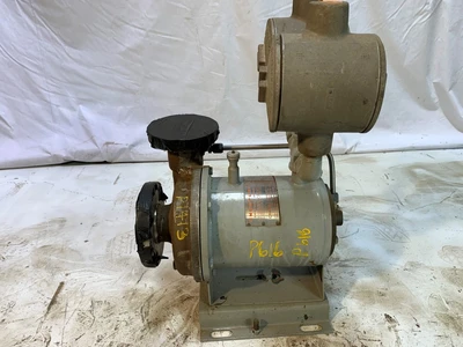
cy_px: 174
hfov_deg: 67.3
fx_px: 348
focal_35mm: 26
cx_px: 232
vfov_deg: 53.1
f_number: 1.8
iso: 32
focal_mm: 4.25
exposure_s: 1/120
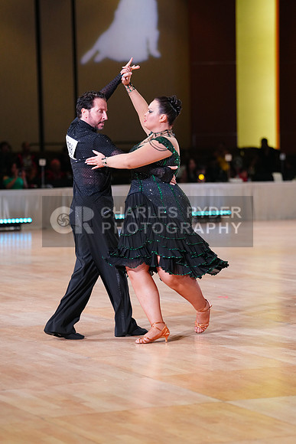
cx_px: 148
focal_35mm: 122
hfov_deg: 11.2
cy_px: 222
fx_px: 1504
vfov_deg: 16.8
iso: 2000
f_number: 2.8
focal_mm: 122
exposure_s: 1/320
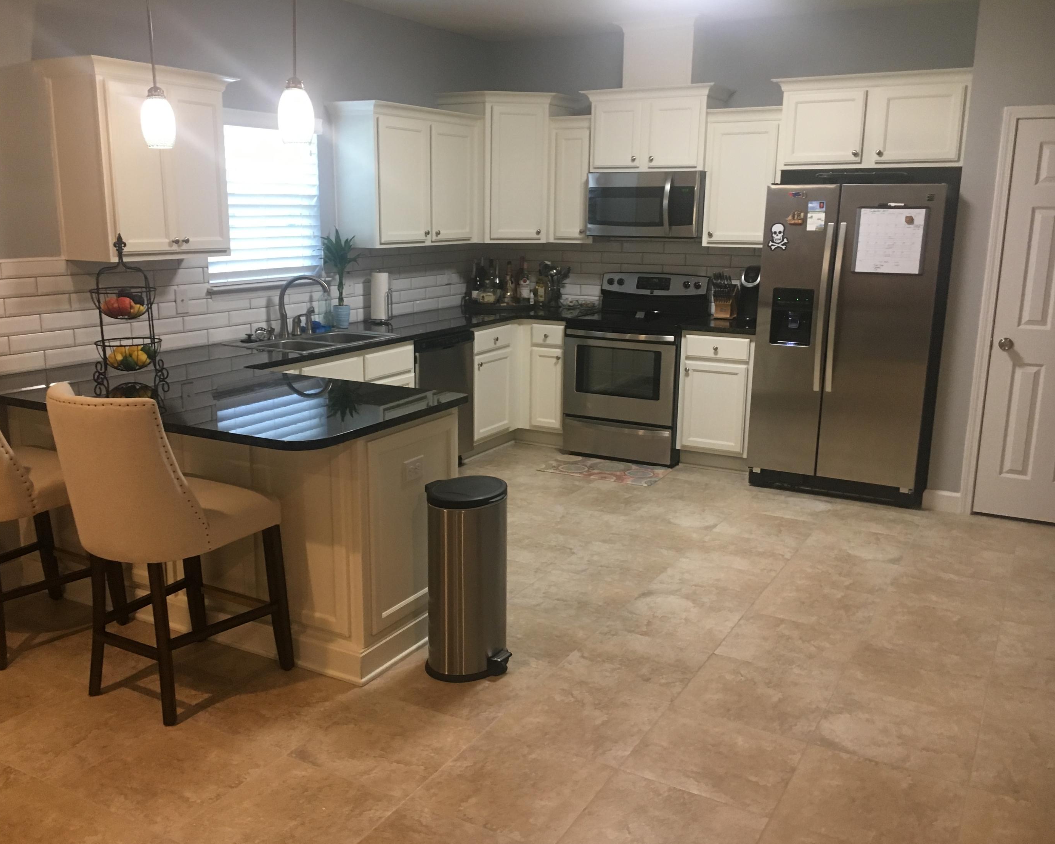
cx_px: 499
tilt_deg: -12.6
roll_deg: -0.5
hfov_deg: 57.1
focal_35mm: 31
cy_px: 426
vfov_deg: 47.1
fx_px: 968
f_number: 2.2
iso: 100
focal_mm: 4.15
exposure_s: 1/30
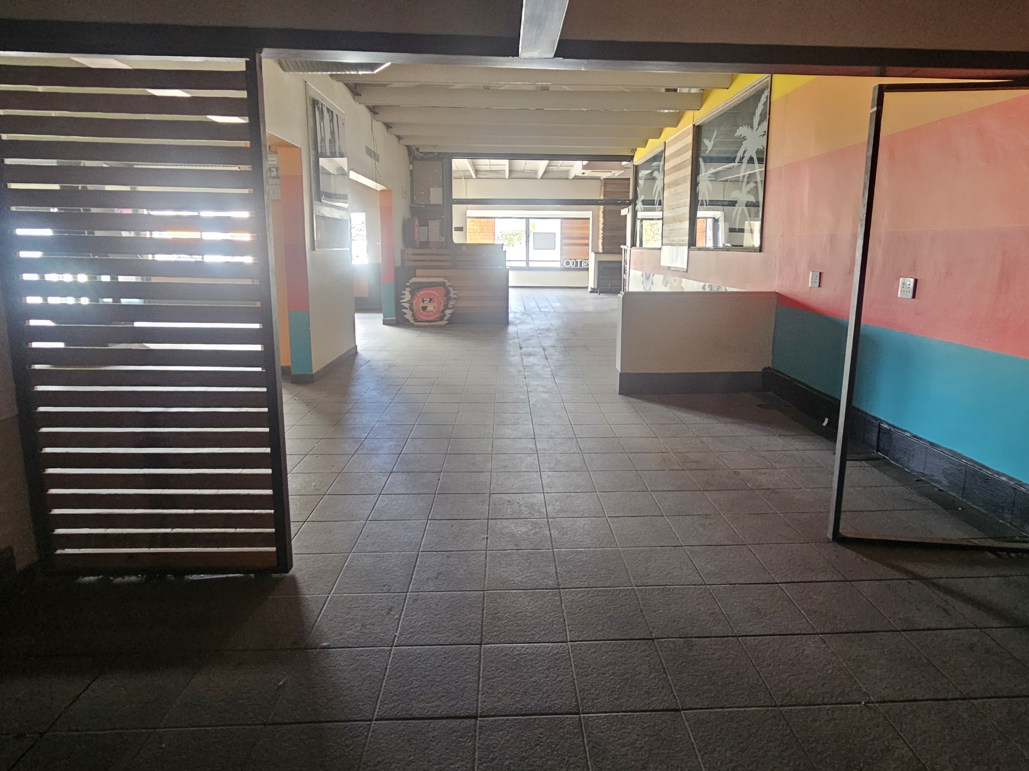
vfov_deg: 74.2
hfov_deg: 91.0
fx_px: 505
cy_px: 326
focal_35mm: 17
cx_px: 528
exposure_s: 1/33.3
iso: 320
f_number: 2.2
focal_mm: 2.2
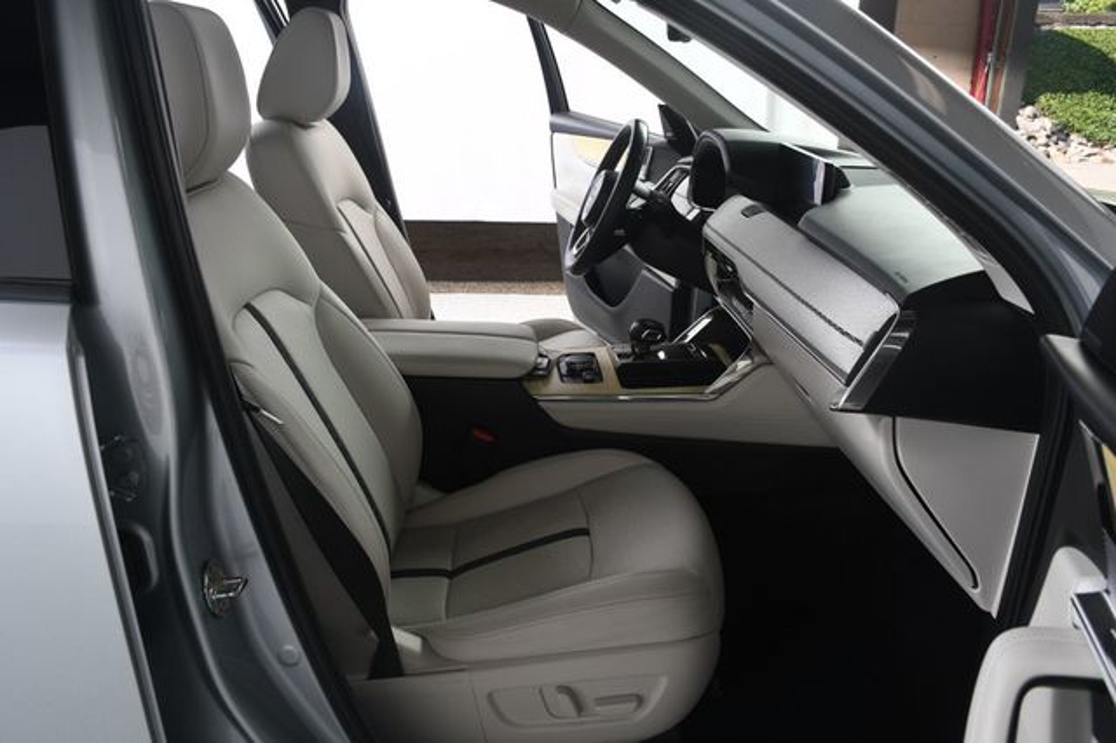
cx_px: 558
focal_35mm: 30
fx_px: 929
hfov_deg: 62.0
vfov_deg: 43.6
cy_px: 372
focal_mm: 20
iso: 100
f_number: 6.3
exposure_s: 1/160
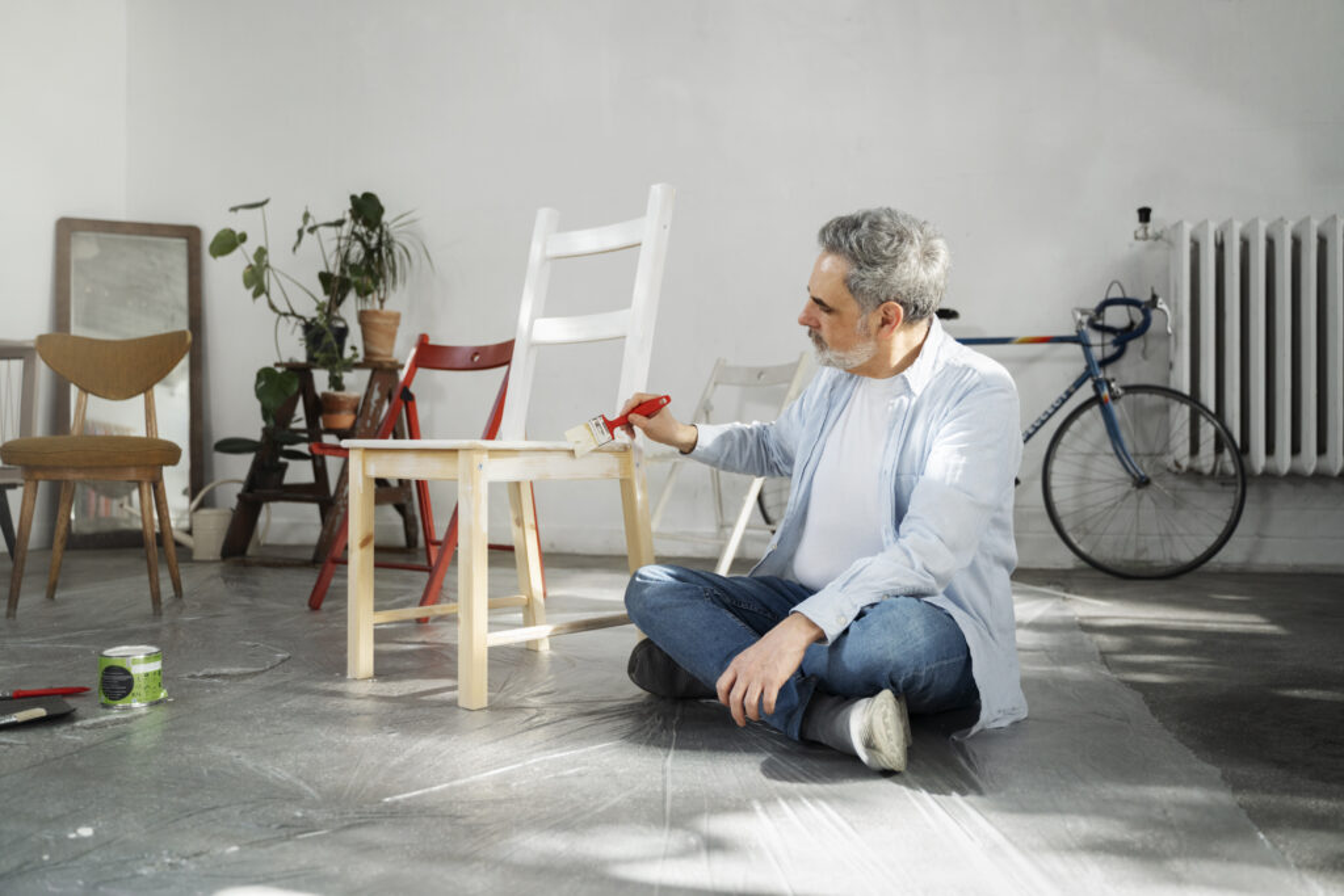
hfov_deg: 61.9
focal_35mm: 30
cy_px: 448
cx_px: 672
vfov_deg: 43.6
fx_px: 1120
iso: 640
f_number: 2.8
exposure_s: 1/400
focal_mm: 30
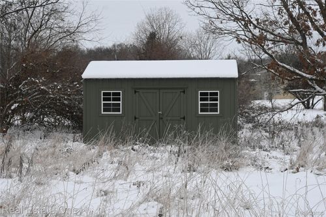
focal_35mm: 75
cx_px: 163
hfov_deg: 27.0
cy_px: 108
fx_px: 679
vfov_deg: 18.2
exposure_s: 1/320
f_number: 6.3
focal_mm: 50
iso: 100
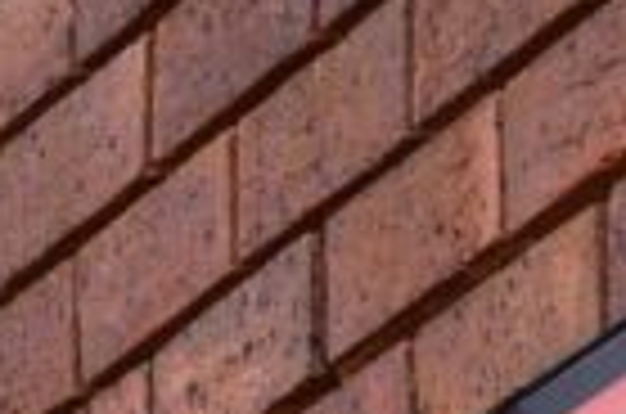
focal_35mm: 716
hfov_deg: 2.9
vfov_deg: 1.9
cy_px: 1292
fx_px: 12422
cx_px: 9
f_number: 11
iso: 100
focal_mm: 62
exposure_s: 1/13
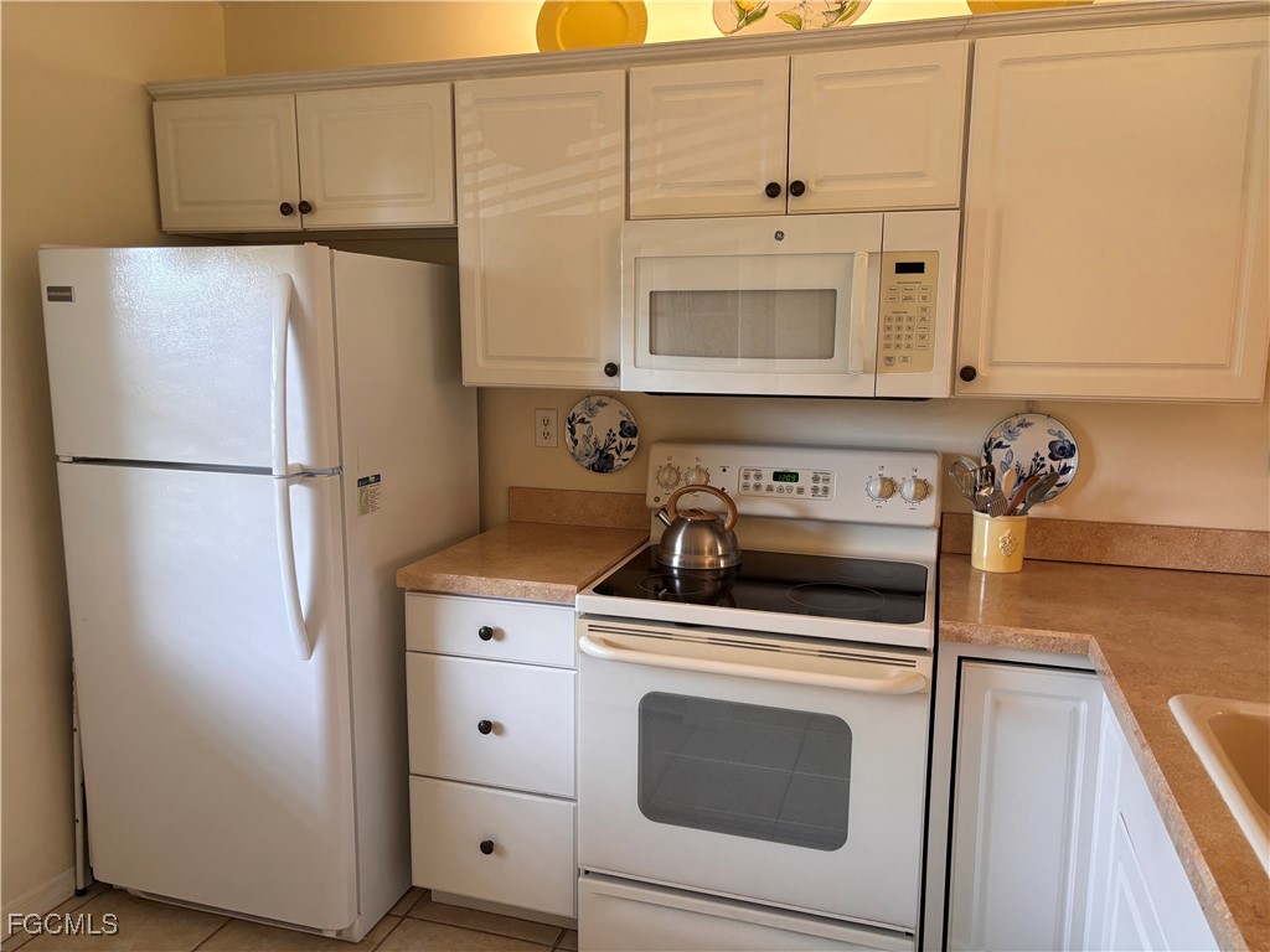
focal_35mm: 26
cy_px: 476
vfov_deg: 53.1
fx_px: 954
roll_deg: -0.5
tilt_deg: -9.6
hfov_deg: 67.3
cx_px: 635
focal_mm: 5.96
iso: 125
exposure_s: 1/120
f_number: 1.6
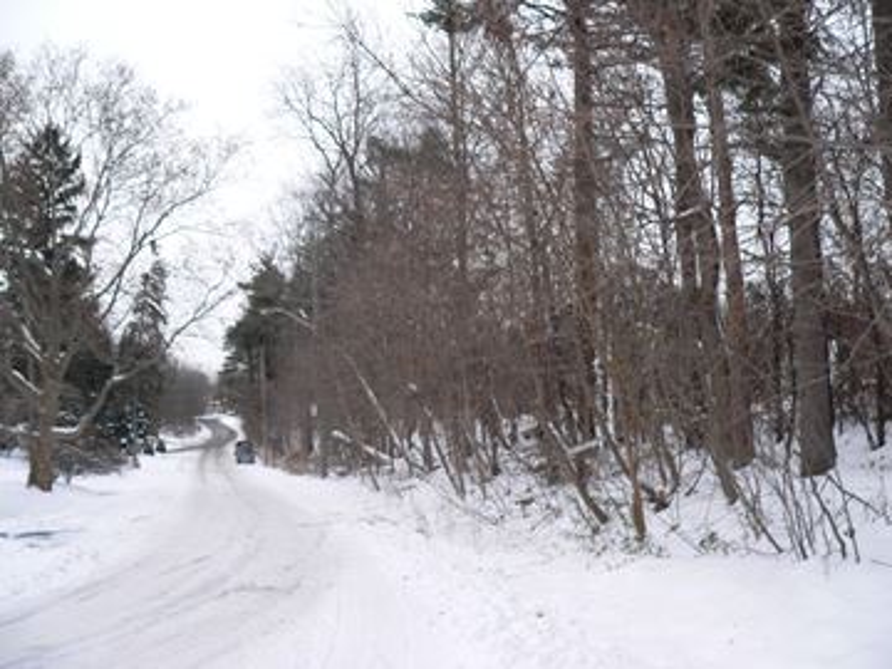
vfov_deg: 39.7
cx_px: 446
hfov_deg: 51.4
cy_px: 334
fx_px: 928
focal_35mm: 36
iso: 100
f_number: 2.8
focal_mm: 6
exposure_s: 1/50
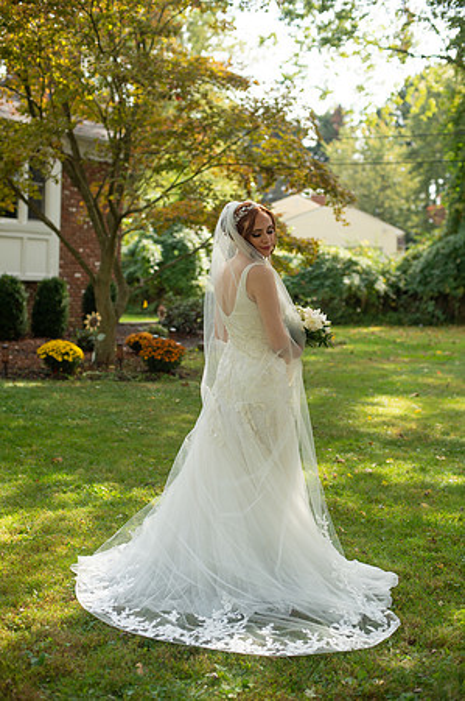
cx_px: 232
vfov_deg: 39.6
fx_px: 971
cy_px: 350
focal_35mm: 50
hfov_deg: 26.9
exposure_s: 1/1600
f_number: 3.2
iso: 320
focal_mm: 50
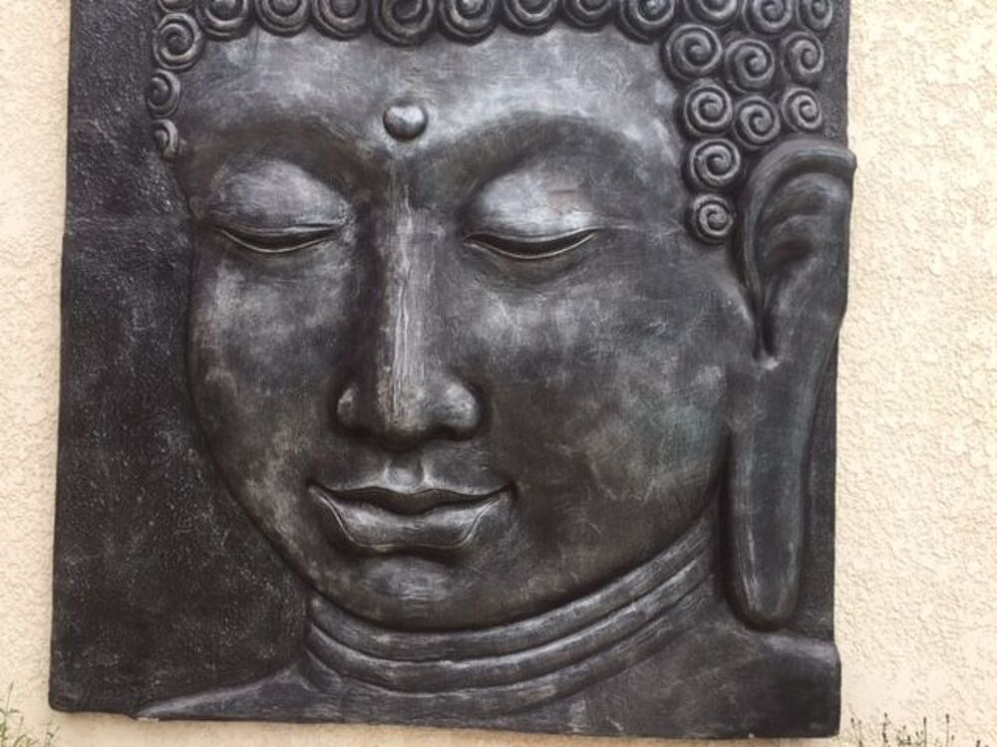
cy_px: 374
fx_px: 835
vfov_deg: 48.2
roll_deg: -2.0
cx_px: 498
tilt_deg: -0.2
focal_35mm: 29
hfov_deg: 61.7
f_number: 2.2
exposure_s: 1/50
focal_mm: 4.15
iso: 32
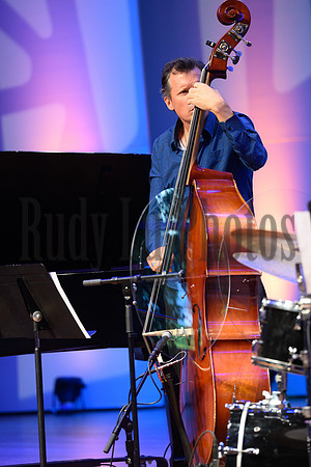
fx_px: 2591
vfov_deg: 10.3
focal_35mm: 200
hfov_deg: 6.9
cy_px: 234
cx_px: 156
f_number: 4
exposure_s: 1/160
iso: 1600
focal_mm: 200
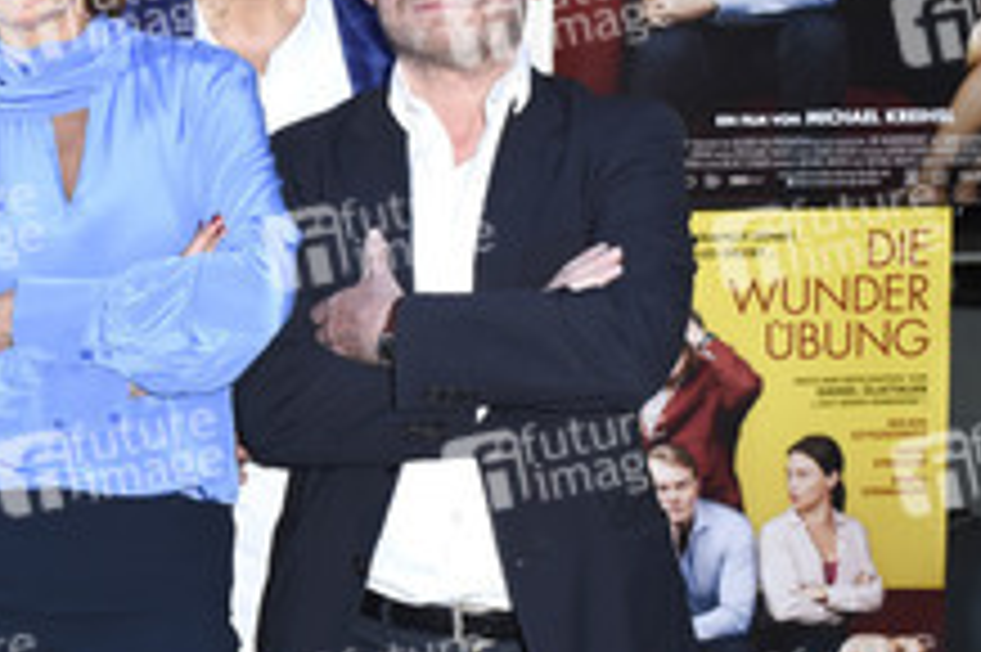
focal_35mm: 93
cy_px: 351
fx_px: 2532
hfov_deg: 21.1
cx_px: -11
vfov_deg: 14.7
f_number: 6.3
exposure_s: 1/100
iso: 320
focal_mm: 30
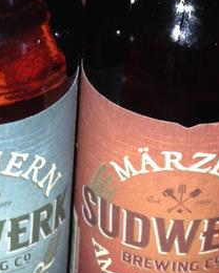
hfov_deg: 11.4
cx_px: 3
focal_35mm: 134
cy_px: 63
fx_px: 1086
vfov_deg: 14.3
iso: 50
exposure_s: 1/17
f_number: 2.4
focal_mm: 4.12
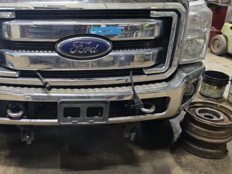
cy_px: 89
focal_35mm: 36
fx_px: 241
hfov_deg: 50.3
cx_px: 74
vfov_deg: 39.6
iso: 800
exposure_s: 1/120
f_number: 1.7
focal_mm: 6.3
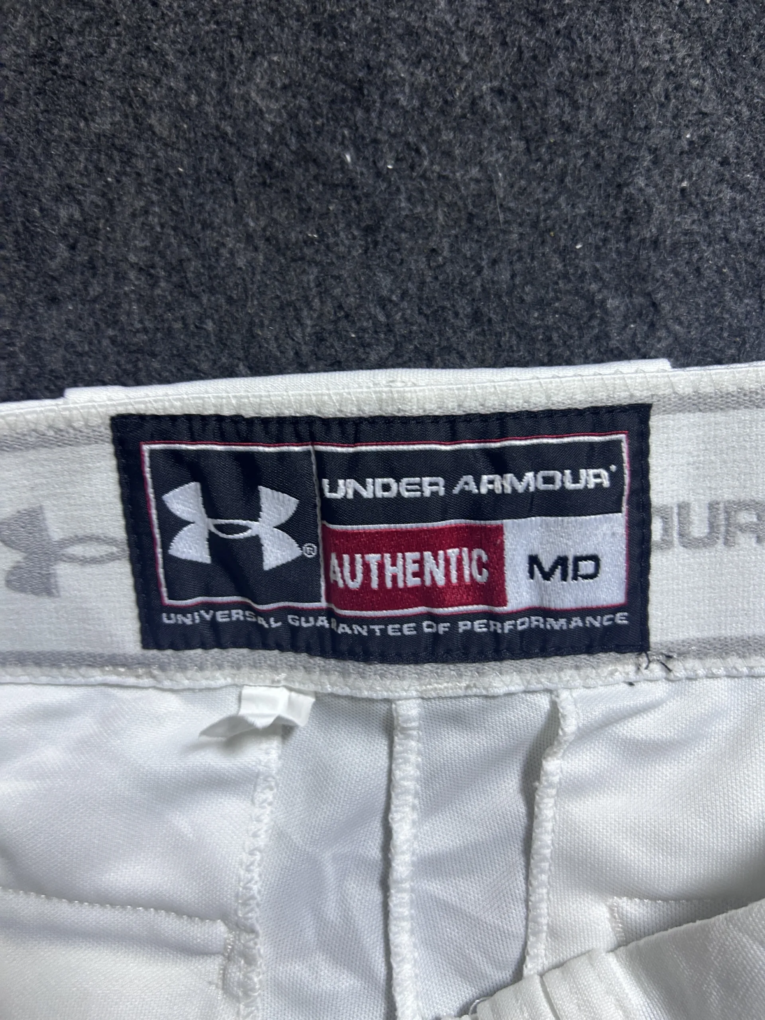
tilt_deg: -61.3
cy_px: 510
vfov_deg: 67.3
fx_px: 766
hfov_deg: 53.1
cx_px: 382
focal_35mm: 26
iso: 160
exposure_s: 1/50
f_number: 1.5
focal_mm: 5.7
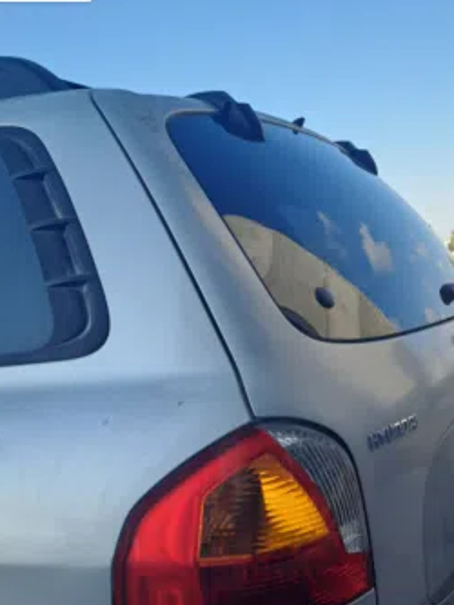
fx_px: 699
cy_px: 413
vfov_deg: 45.9
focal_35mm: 40
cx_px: 316
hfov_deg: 35.5
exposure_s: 1/853
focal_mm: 4.65
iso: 32
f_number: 1.8
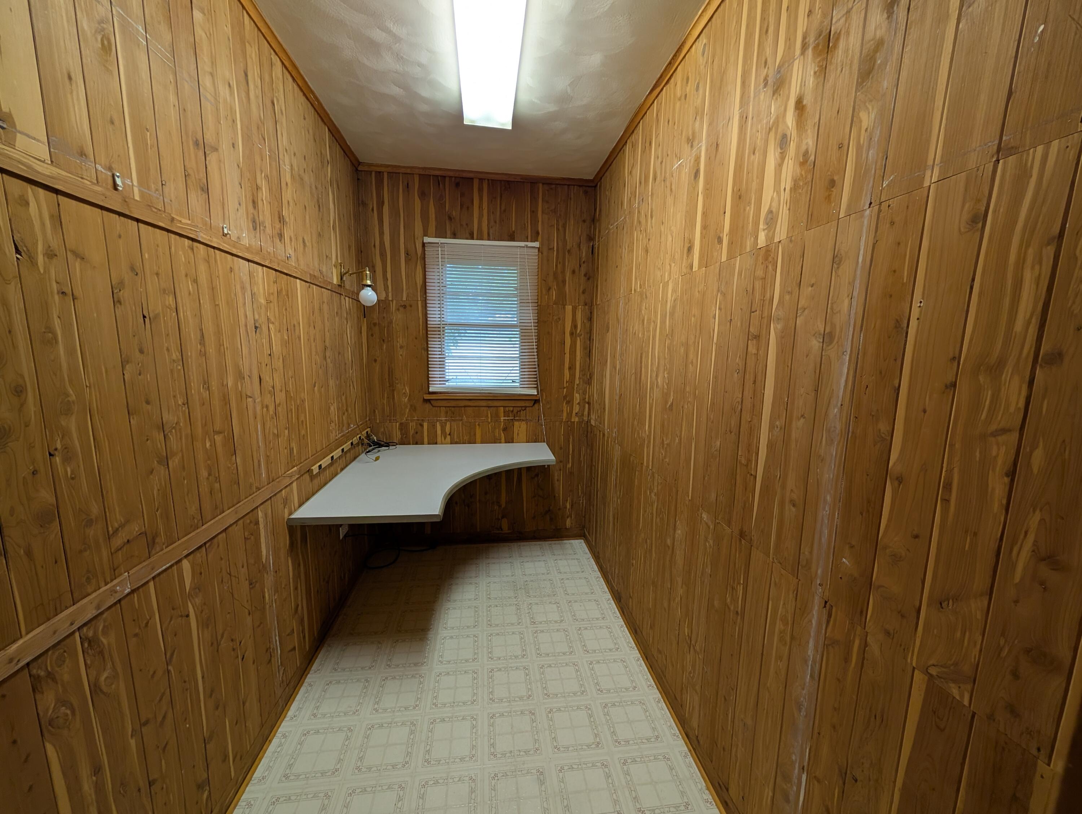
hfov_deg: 110.5
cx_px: 541
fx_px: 376
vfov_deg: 94.6
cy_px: 407
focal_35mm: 12
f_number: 1.7
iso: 114
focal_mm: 2.02
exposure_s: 1/120
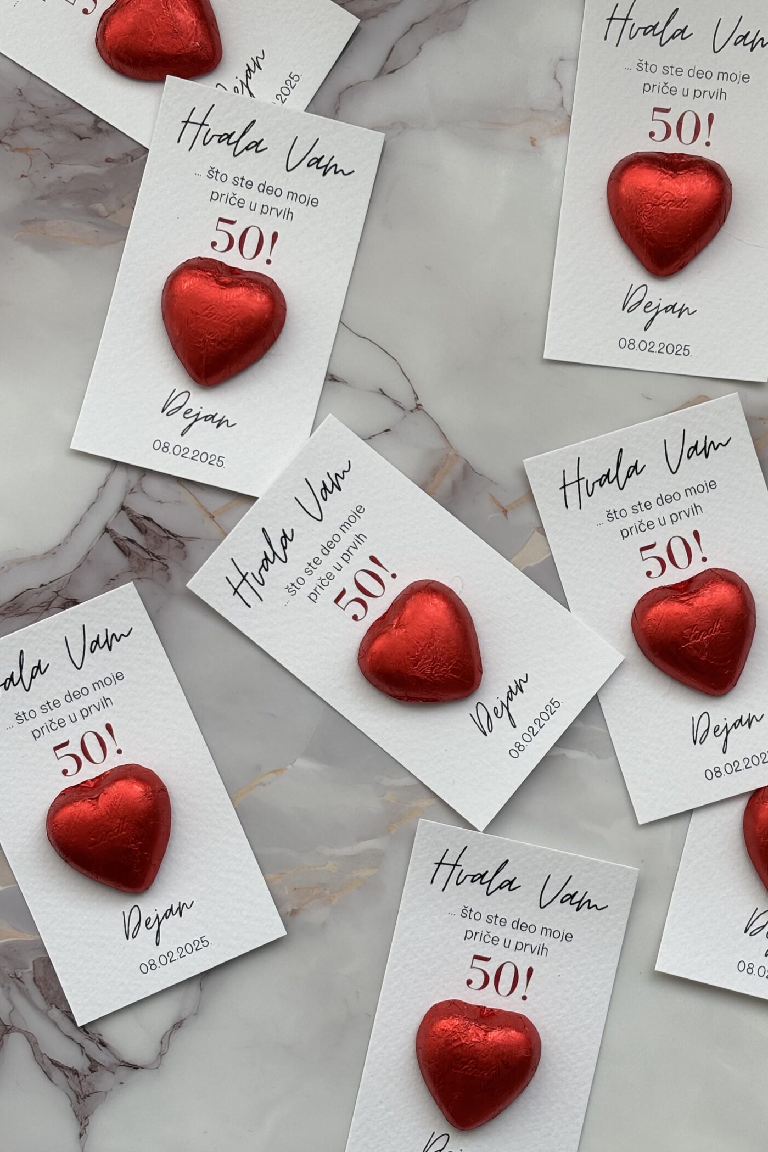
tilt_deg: -88.0
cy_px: 609
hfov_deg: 20.6
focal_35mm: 66
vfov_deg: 30.5
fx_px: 2111
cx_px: 491
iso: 32
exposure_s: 1/484
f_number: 1.6
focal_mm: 5.96
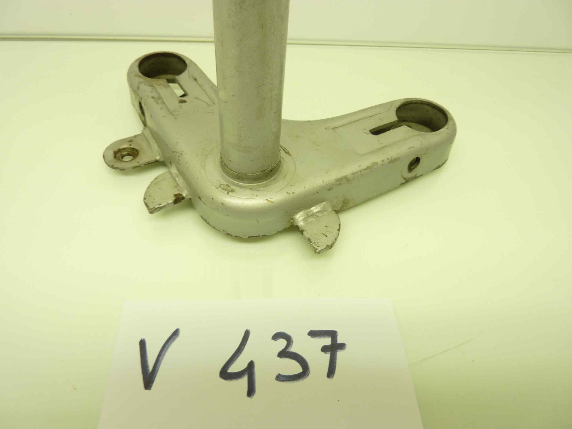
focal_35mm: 25
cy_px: 214
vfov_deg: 54.9
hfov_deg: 69.4
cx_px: 286
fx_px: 413
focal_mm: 4.1
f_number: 3.3
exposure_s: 1/25
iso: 80
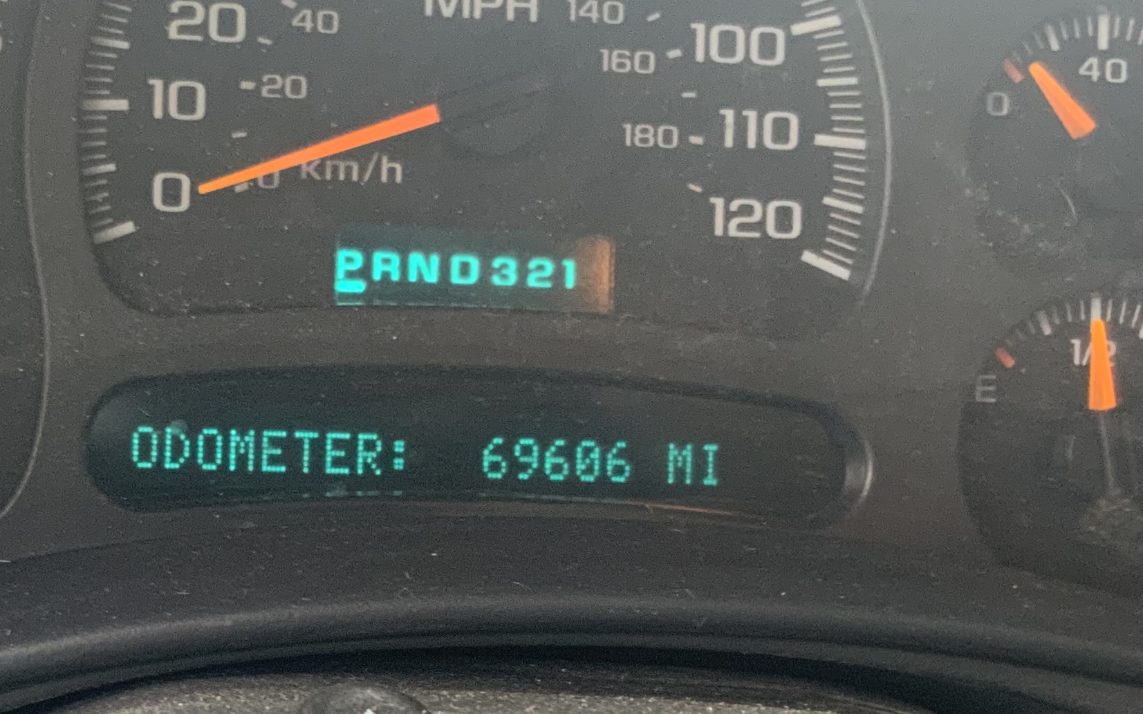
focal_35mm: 75
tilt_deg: -30.4
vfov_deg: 17.3
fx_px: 2336
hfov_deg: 27.0
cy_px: 489
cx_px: 245
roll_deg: -7.8
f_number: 1.8
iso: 160
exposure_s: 1/60
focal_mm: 3
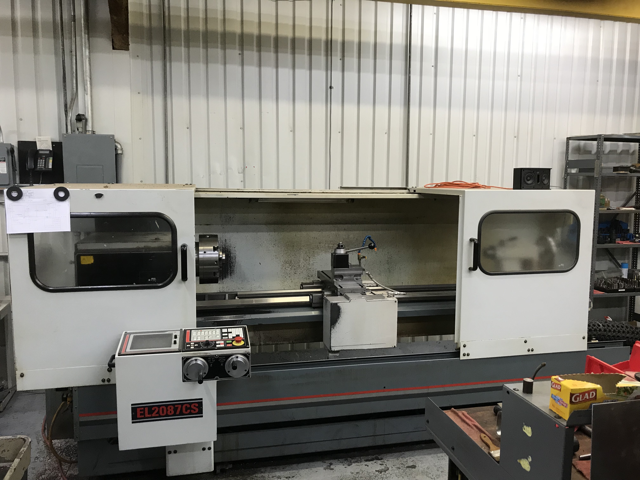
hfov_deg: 63.4
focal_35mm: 28
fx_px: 518
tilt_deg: -6.6
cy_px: 240
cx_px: 320
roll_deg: -0.6
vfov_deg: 49.7
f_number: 1.8
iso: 32
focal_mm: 3.99
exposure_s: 1/24
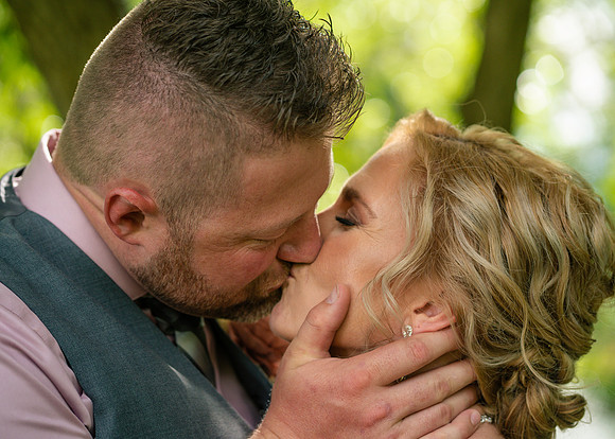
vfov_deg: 16.1
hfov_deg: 22.4
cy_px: 220
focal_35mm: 89
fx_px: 1555
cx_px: 309
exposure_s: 1/1000
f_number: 3.5
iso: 640
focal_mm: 85
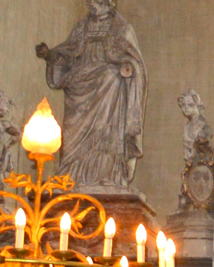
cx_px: 732
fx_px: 1758
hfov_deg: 6.2
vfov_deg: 8.5
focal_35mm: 222
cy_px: 387
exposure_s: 1/100
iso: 400
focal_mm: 18
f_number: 3.5
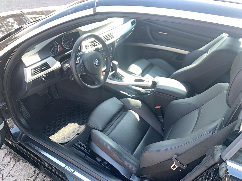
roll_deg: -6.7
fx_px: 182
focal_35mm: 26
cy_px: 90
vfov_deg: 53.1
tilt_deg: -35.2
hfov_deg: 67.3
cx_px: 121
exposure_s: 1/188
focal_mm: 4.25
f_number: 1.8
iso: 25
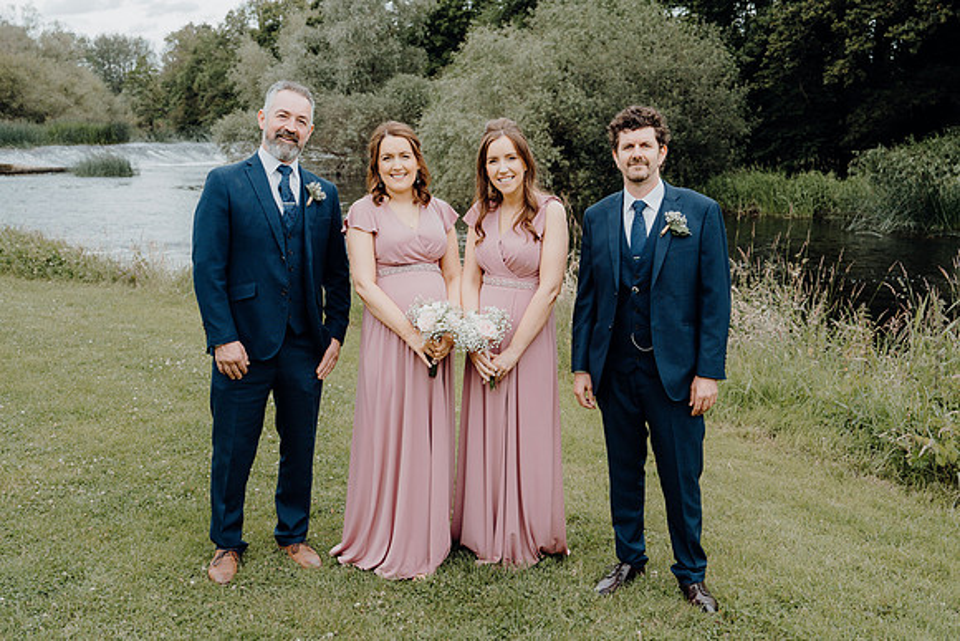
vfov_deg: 33.4
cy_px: 320
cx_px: 480
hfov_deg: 48.4
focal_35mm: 40
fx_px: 1067
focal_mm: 40
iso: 125
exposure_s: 1/200
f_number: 5
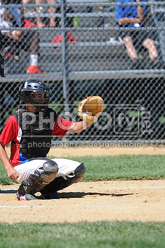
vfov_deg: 4.6
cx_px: 82
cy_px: 124
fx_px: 3101
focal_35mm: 450
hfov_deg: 3.0
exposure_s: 1/1600
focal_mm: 300
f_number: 4
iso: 200
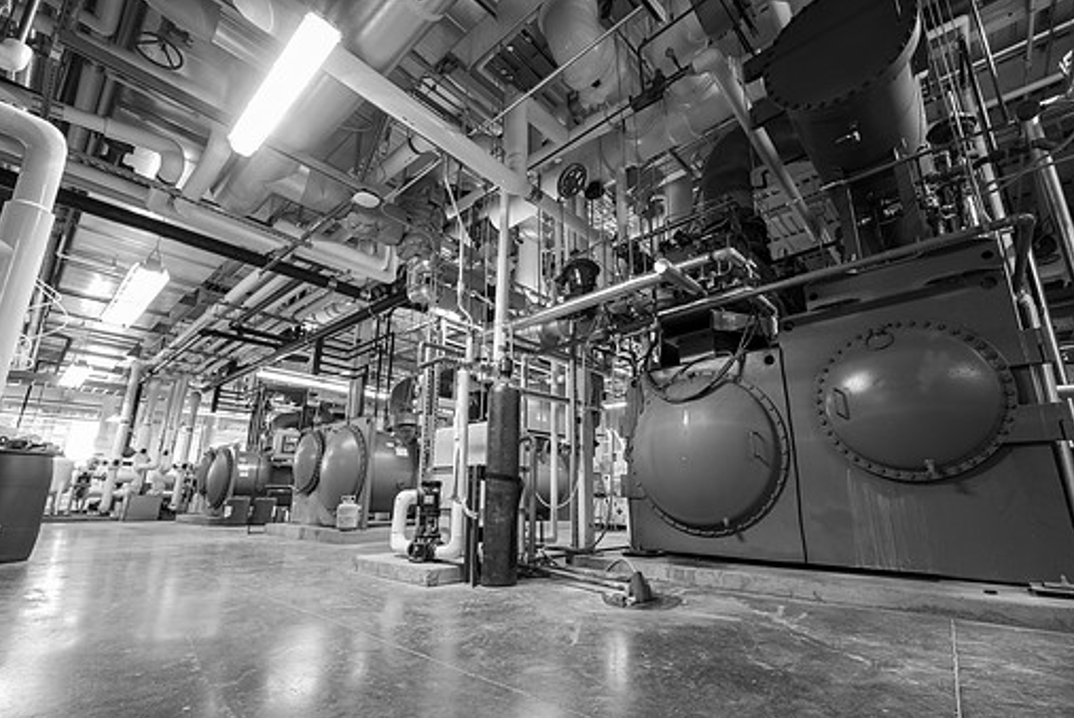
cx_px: 544
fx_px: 478
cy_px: 374
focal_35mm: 16
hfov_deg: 96.7
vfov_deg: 73.8
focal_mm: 14
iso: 100
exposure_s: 2.5
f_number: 11
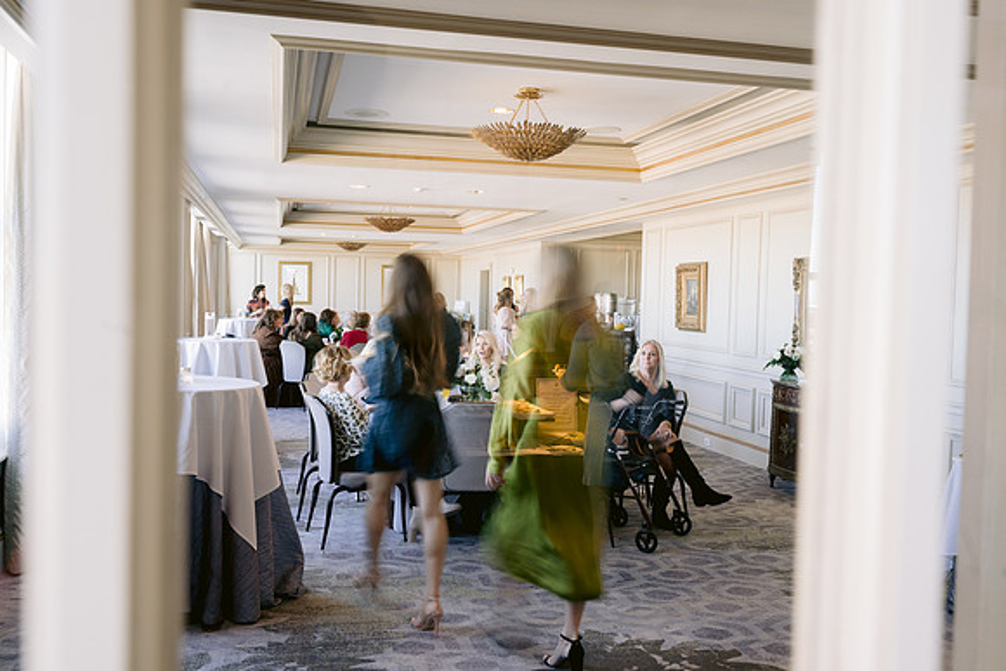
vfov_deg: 37.9
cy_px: 336
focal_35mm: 35
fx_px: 978
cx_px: 503
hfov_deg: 54.4
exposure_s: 1/10
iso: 250
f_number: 8
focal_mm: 35
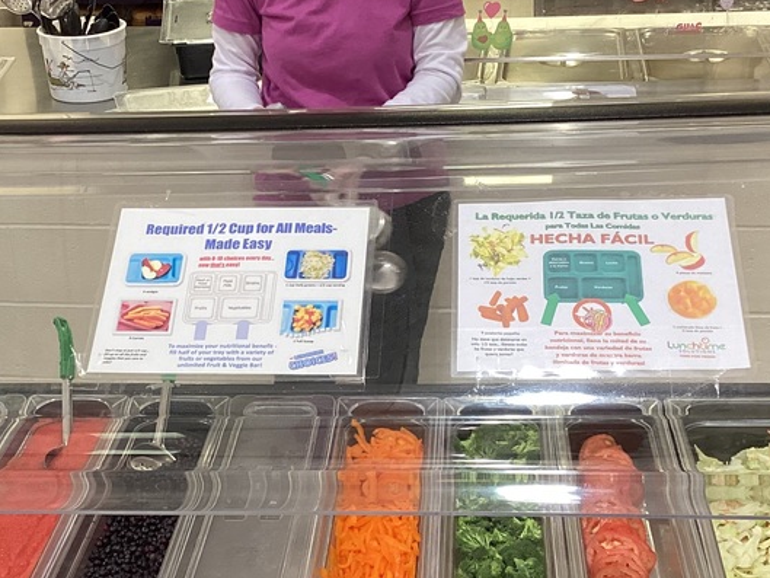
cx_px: 323
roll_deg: +3.6
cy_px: 275
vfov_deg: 24.4
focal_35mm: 60
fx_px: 1335
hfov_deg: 32.1
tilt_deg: -23.6
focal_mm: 3.3
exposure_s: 1/60
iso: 125
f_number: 2.4
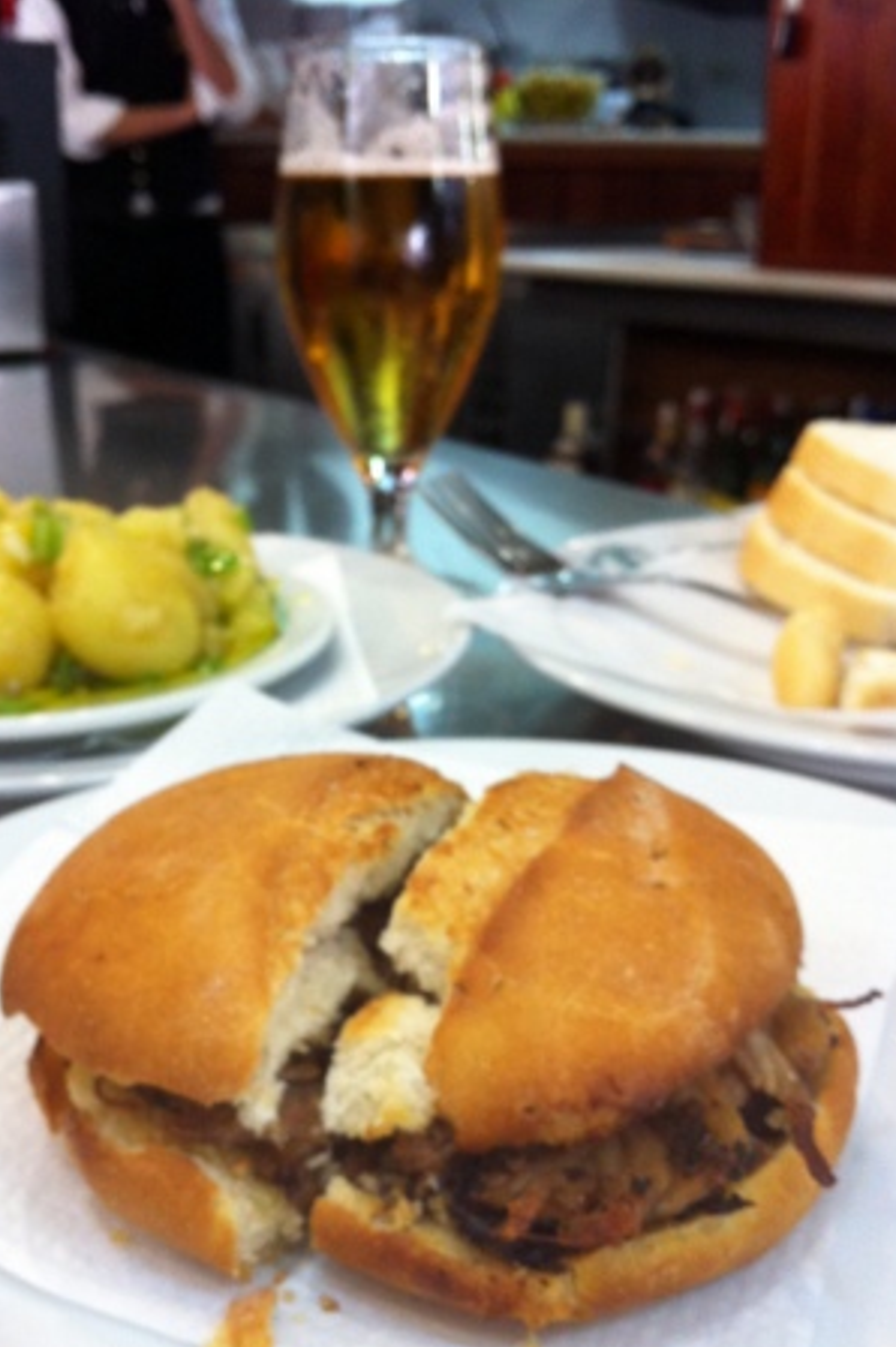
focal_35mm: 39
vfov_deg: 49.5
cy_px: 719
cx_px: 368
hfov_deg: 34.1
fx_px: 1458
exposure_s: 1/15
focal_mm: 3.85
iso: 125
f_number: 2.8
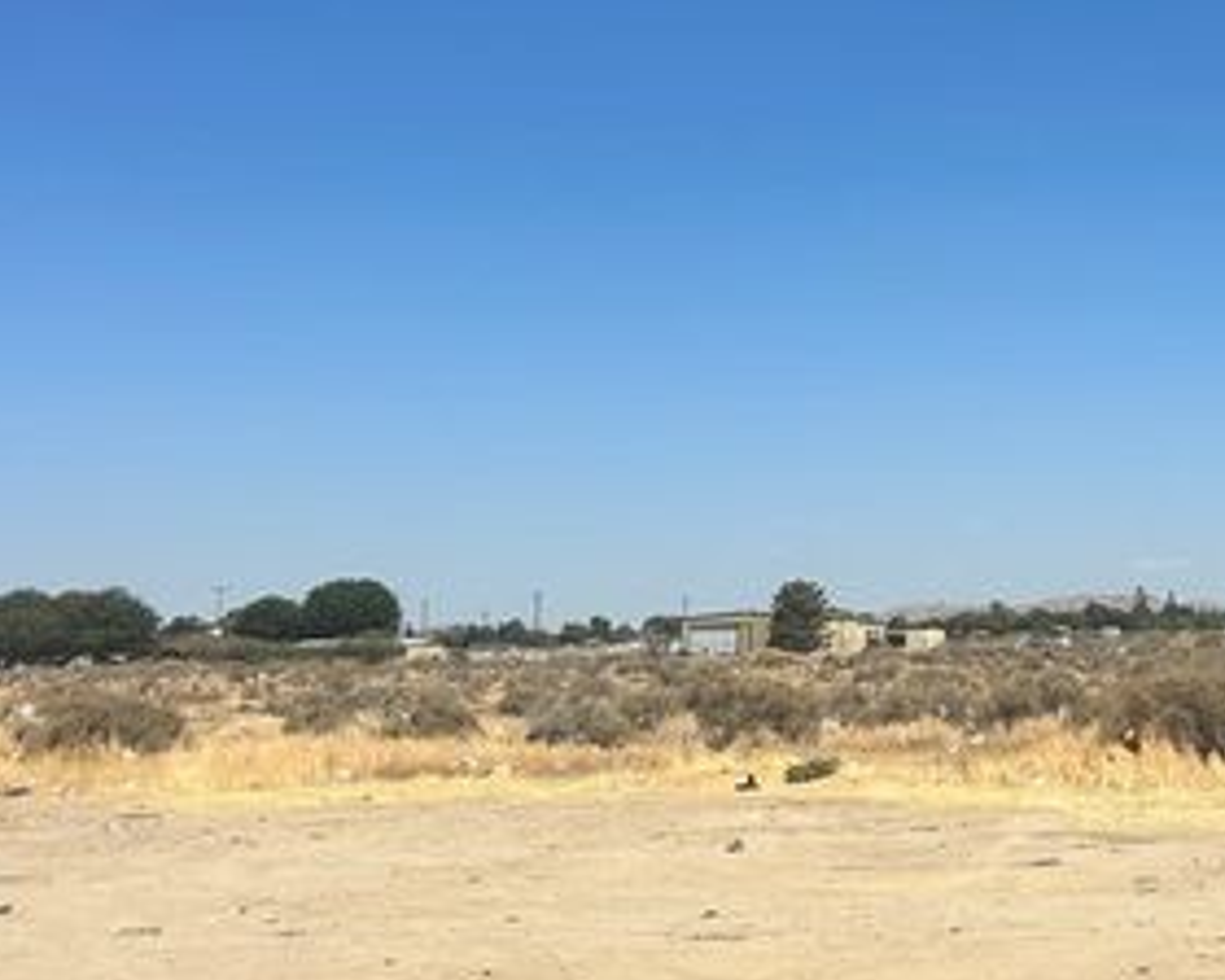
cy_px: 298
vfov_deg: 26.0
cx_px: 1155
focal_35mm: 58
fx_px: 2103
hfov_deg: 30.7
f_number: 1.5
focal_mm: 5.7
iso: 50
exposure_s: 1/8696
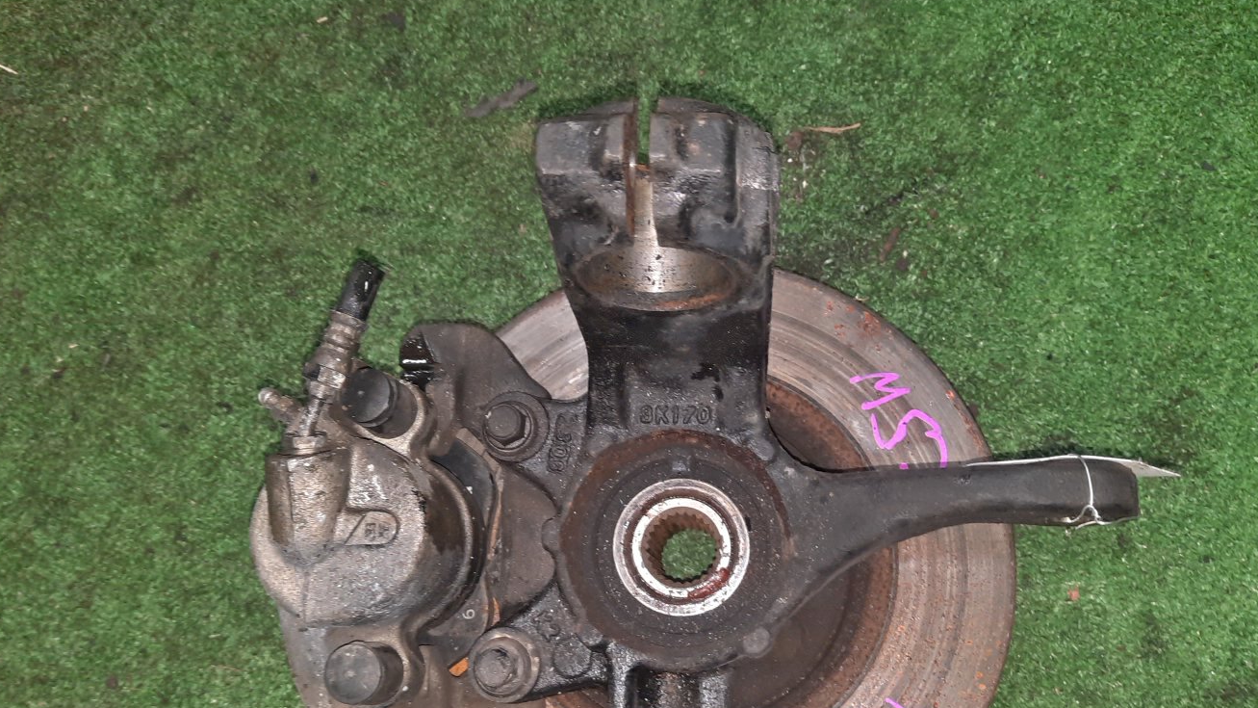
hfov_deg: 64.3
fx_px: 1001
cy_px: 452
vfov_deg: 38.6
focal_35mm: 30
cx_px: 619
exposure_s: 1/25
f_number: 2
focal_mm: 4.6
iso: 443
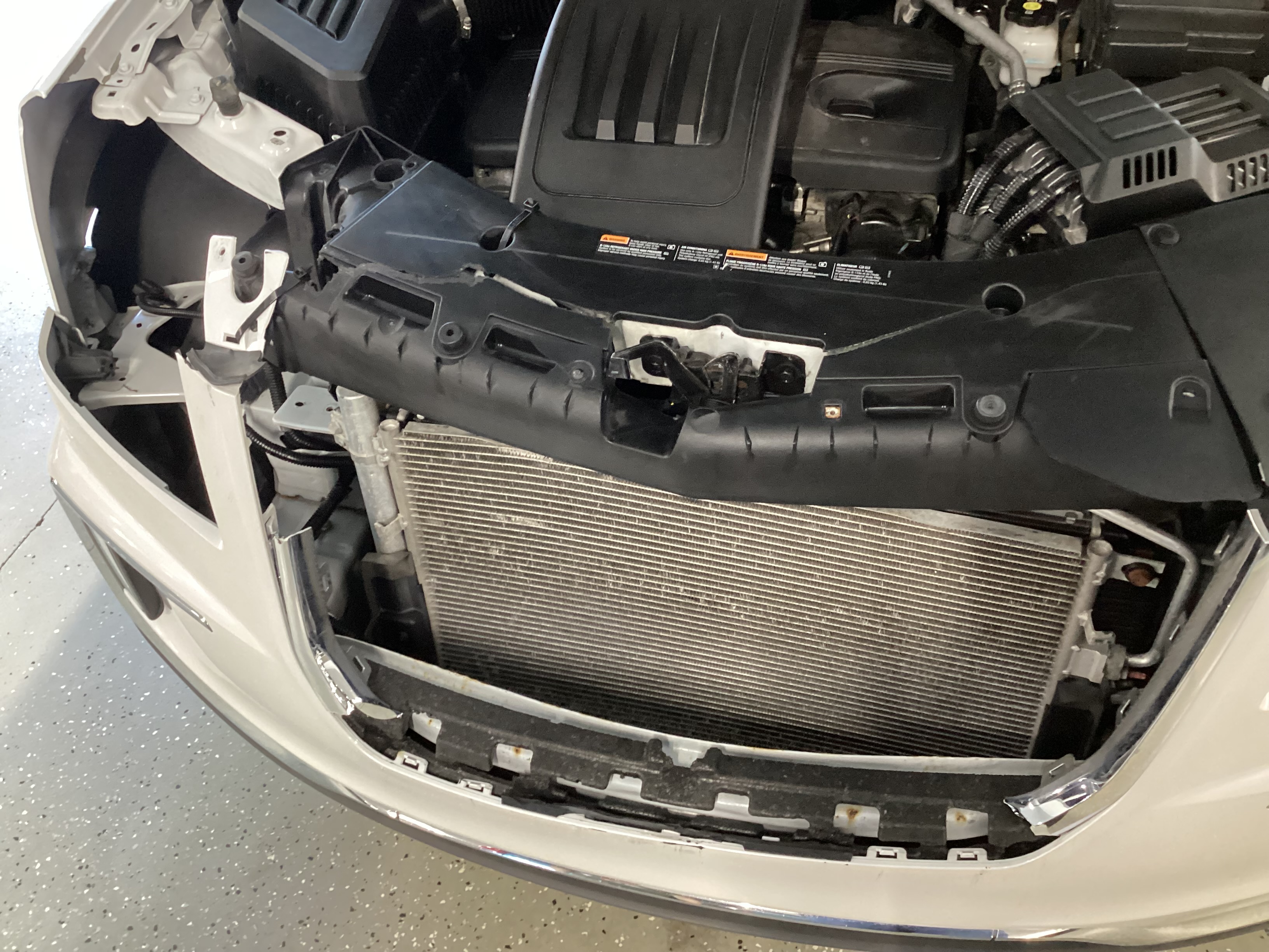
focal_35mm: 31
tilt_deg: -47.4
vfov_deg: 45.4
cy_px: 476
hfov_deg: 58.4
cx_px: 634
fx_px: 1136
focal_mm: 3.3
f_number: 2.4
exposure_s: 1/25
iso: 400
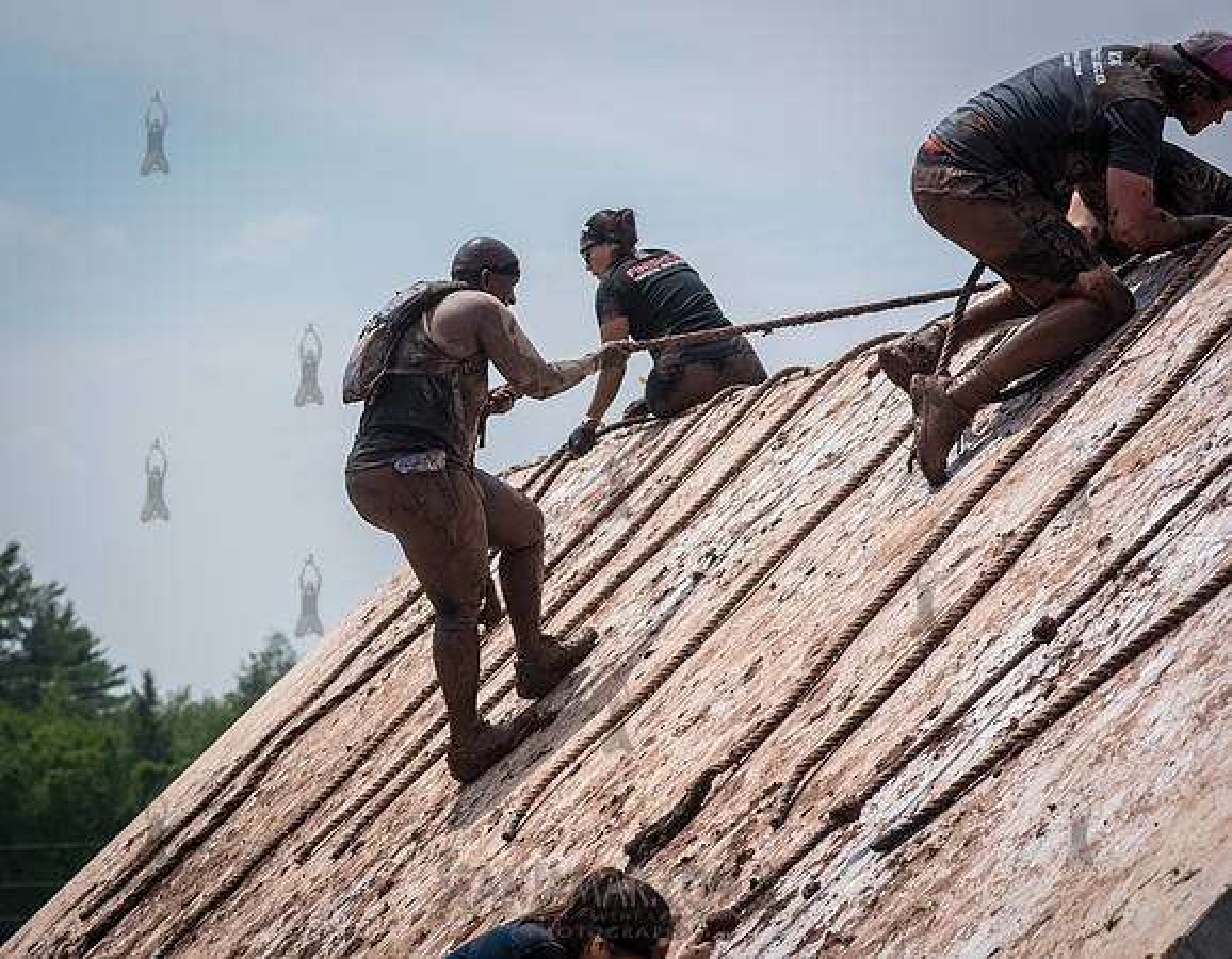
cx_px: 376
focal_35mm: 113
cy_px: 460
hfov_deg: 17.1
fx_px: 4091
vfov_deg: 13.4
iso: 250
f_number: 5
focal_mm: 86
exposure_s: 1/2000
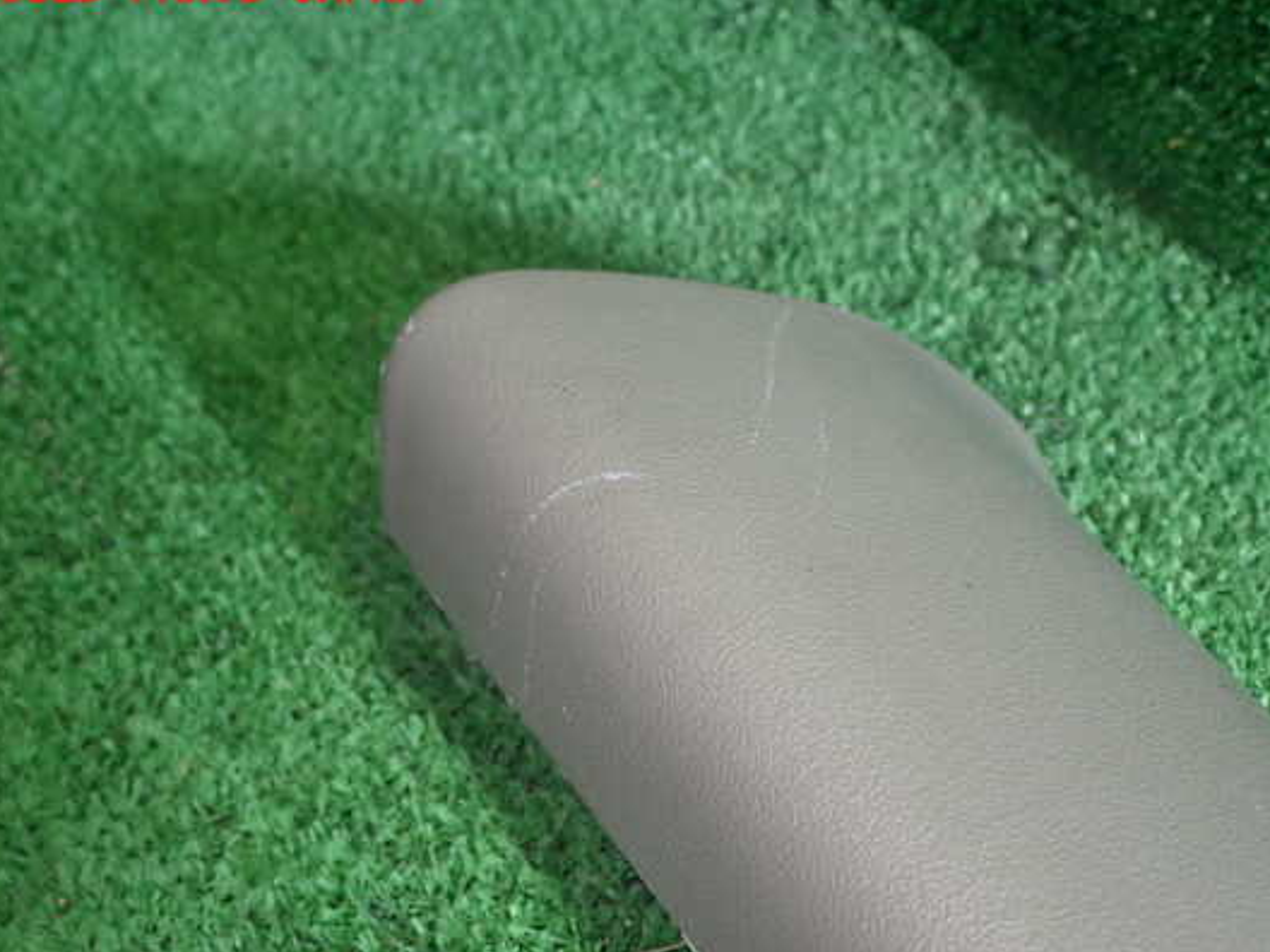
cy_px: 498
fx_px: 1834
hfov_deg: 38.1
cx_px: 707
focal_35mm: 50
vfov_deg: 29.1
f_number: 2.9
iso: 400
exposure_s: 1/40
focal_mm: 7.84
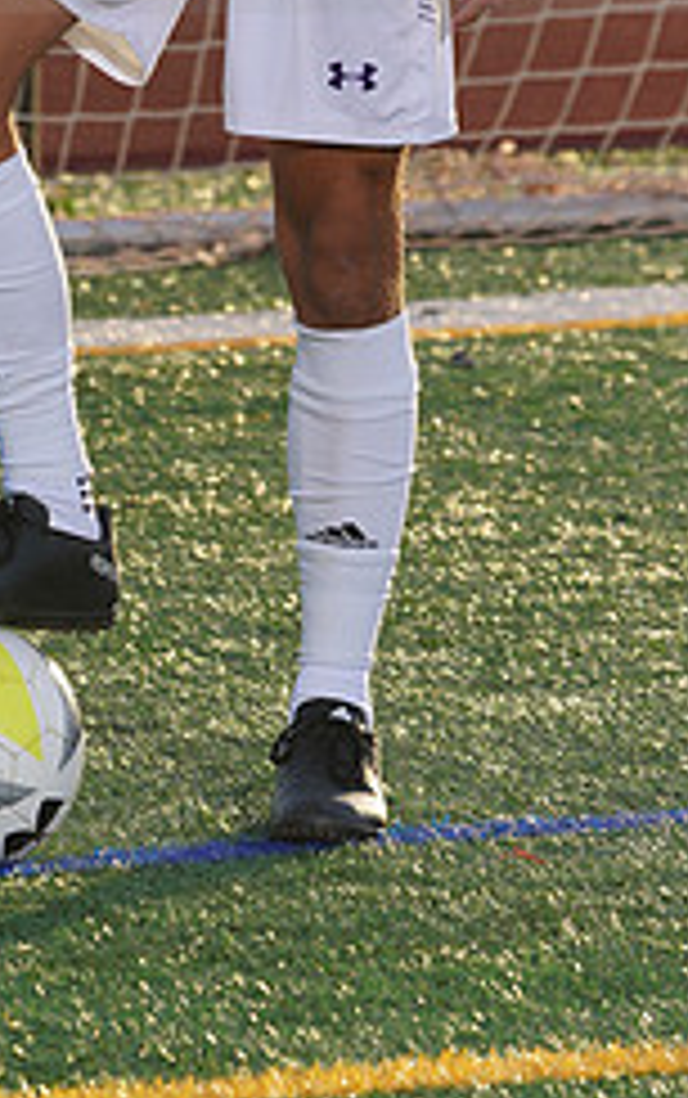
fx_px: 17030
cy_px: -130
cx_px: 169
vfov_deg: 3.7
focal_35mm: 569
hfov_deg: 2.3
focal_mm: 235
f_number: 8
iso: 100
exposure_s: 1/200
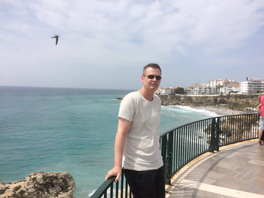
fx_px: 221
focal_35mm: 29
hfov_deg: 61.7
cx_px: 132
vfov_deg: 48.2
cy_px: 99
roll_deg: -1.9
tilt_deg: -3.3
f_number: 2.2
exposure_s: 1/3731
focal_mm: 4.15
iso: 32
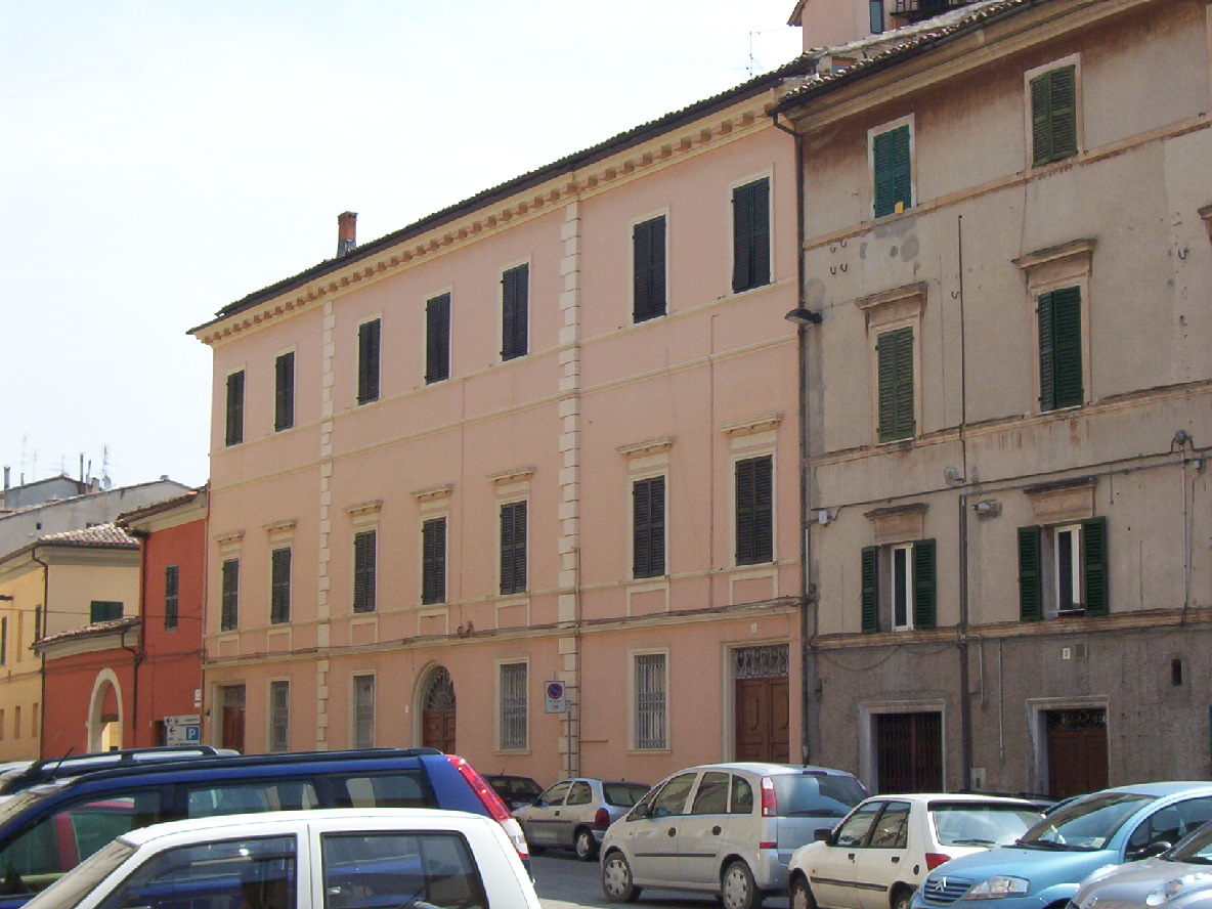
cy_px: 454
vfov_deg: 22.9
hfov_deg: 30.3
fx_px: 2241
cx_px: 606
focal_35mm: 64
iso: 100
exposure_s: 1/333
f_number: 6.7
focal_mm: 9.98
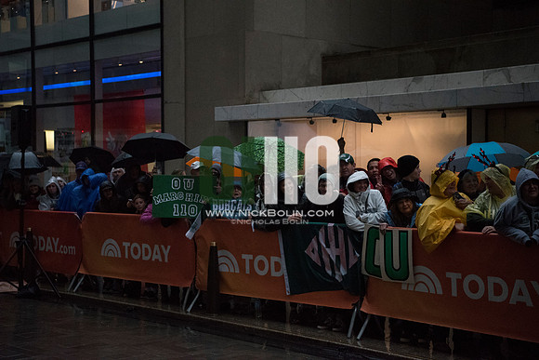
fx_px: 839
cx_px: 270
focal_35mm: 56
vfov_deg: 24.2
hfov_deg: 35.6
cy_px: 180
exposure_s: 1/2500
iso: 10000
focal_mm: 56
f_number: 2.8
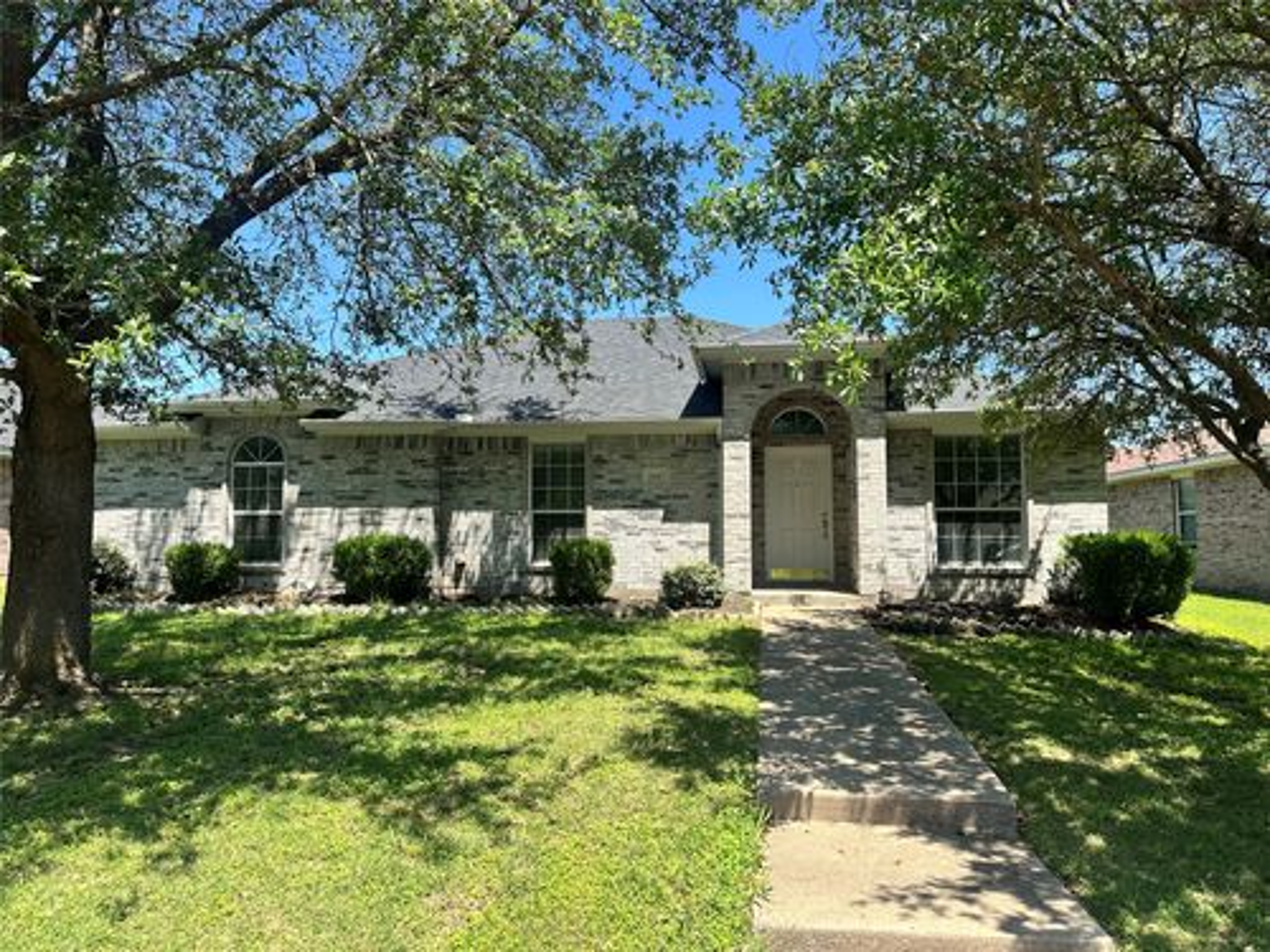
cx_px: 635
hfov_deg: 71.6
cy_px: 476
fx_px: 881
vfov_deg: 56.8
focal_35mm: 24
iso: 80
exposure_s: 1/1845
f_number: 1.78
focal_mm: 6.86
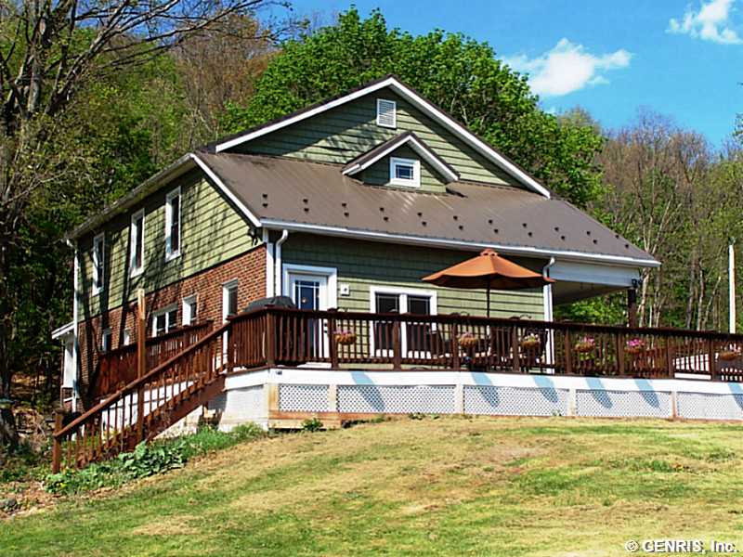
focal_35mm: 64
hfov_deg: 30.3
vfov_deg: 22.9
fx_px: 1374
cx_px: 372
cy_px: 278
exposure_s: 1/500
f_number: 4.5
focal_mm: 10.7
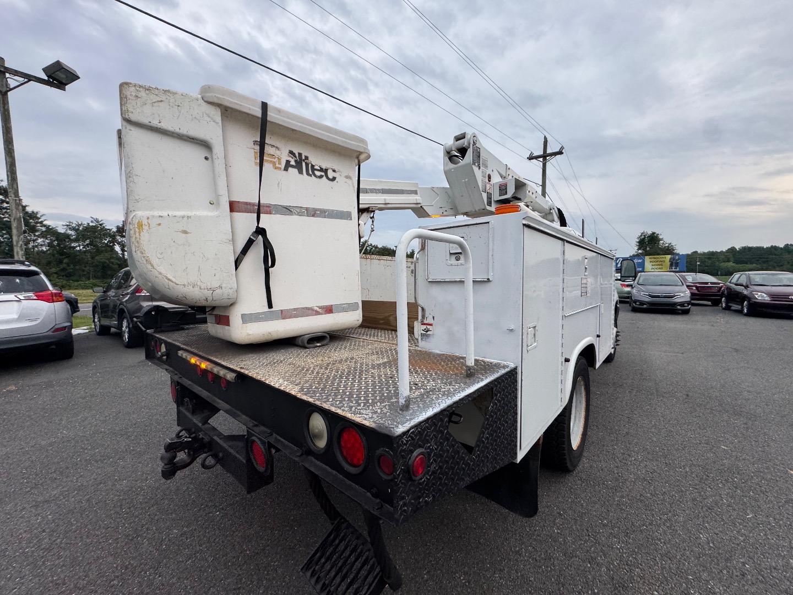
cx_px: 396
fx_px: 321
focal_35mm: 14
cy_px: 298
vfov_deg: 85.7
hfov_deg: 102.1
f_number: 2.2
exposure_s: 1/99
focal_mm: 2.22
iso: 64
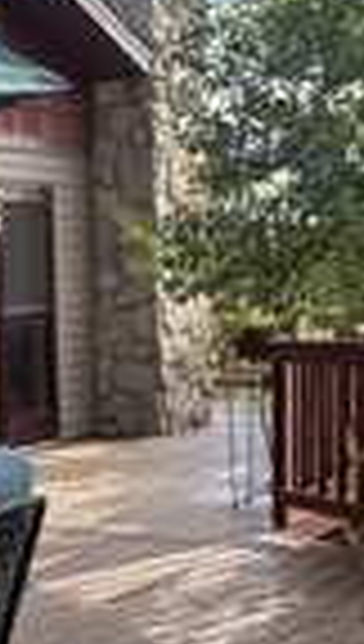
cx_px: -27
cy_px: 392
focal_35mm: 79
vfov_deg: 26.7
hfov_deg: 15.0
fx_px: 1348
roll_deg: +1.9
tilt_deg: -3.9
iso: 64
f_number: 1.6
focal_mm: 5.96
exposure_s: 1/427
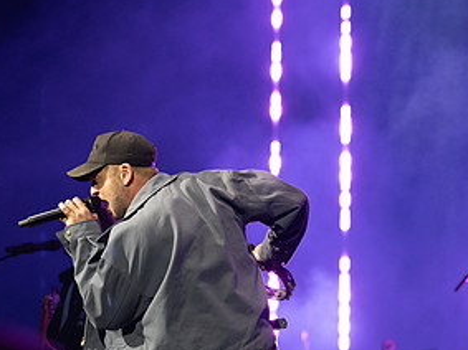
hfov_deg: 10.5
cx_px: 195
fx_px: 2554
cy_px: 204
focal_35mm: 189
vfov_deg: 7.9
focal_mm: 96
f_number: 3.5
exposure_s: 1/400
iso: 3200
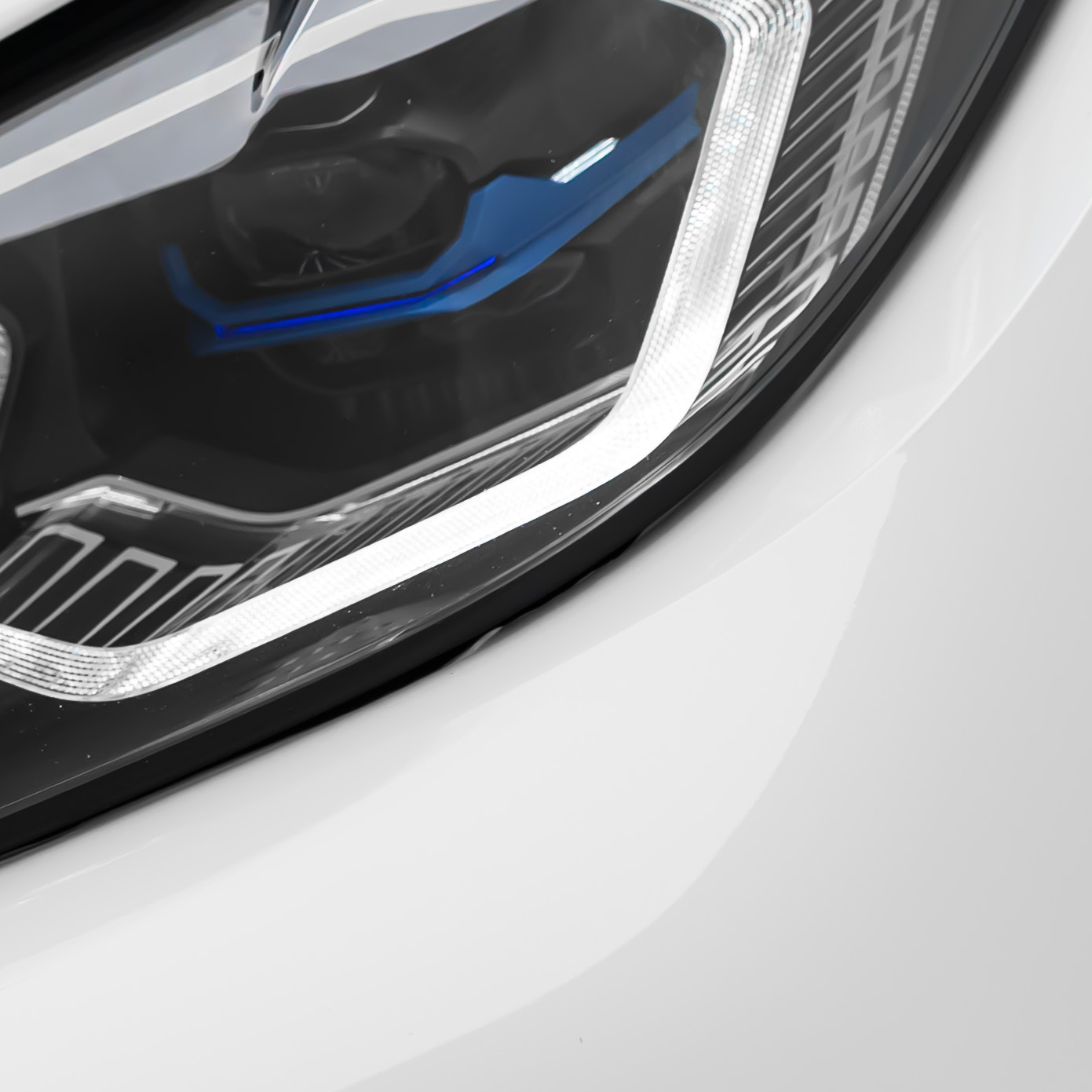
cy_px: 323
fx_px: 13741
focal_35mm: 385
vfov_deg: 4.5
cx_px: -225
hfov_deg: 4.5
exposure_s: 1/250
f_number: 4
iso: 200
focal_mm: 105
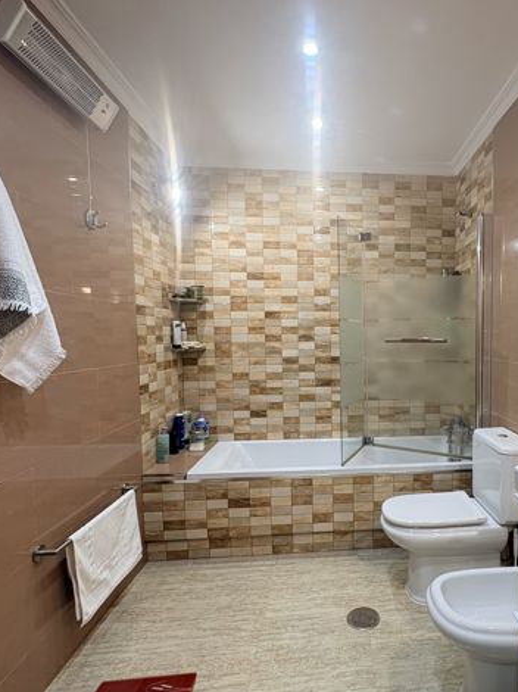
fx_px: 419
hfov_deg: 60.9
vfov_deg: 79.0
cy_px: 364
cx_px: 370
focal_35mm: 21
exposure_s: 1/50
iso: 160
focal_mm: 2.22
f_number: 2.2
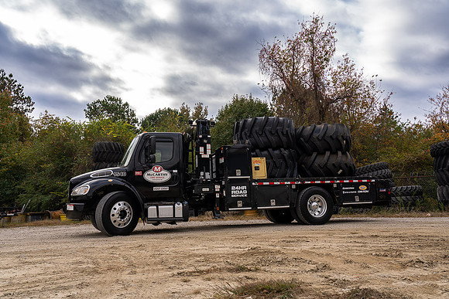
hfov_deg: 65.5
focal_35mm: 28
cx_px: 224
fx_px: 349
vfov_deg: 46.4
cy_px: 150
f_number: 5.6
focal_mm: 28
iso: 100
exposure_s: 1/125
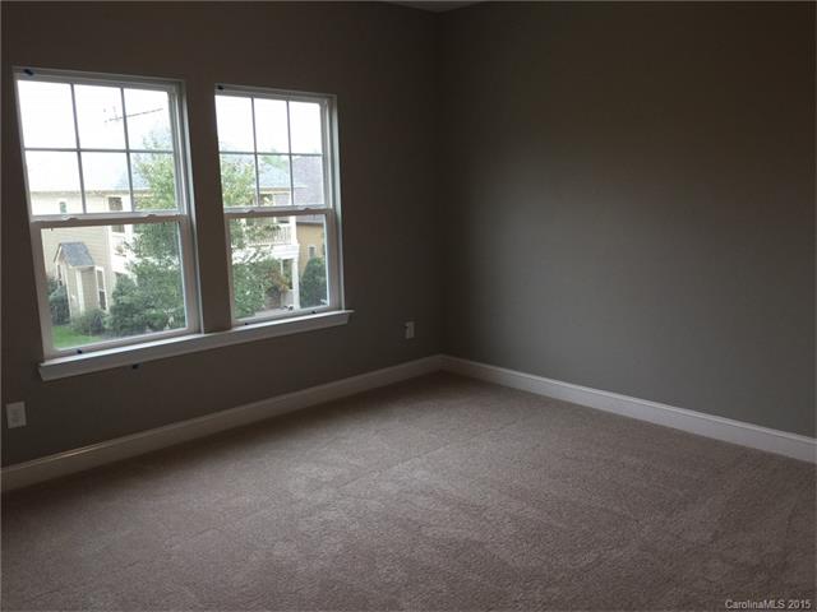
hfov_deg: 61.7
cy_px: 306
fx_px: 684
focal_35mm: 29
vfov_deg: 48.2
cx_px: 408
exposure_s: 1/40
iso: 32
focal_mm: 4.15
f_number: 2.2
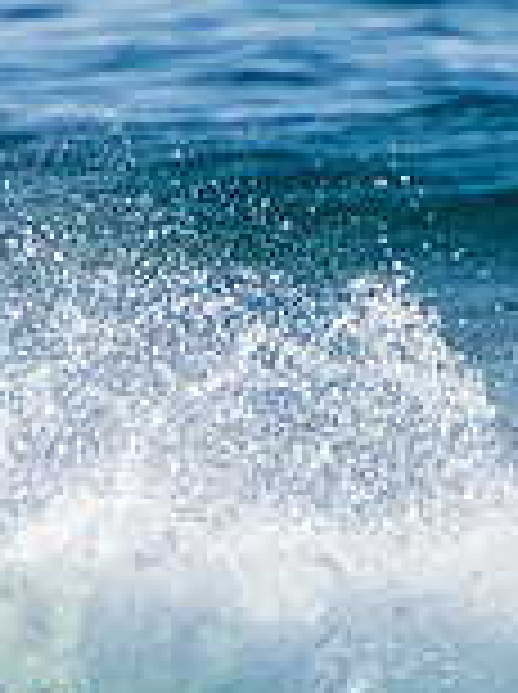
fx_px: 43617
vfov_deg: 0.9
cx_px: 324
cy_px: 866
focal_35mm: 2180
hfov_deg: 0.7
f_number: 5.6
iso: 280
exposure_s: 1/2000
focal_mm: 400
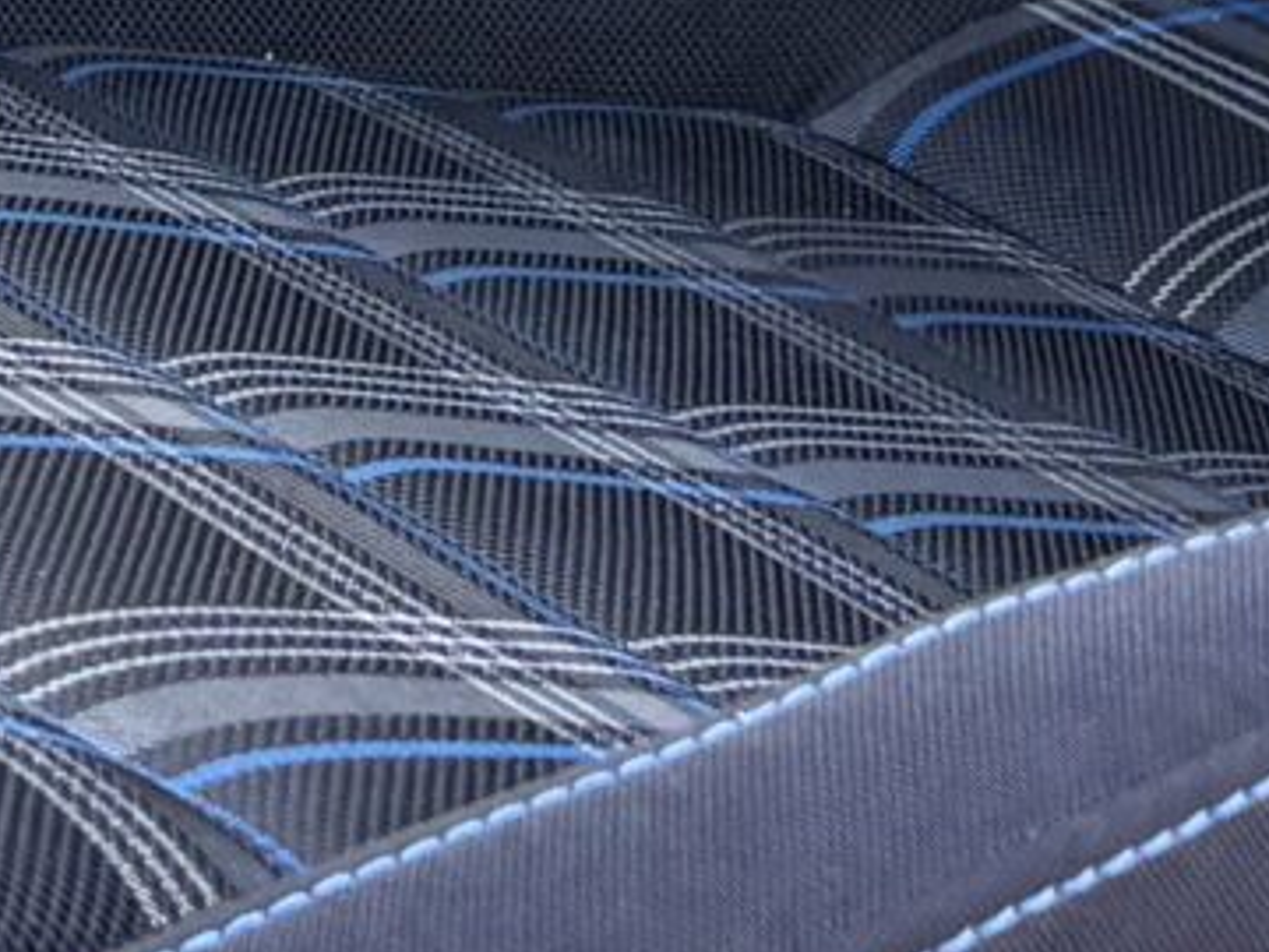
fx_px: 6782
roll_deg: +2.3
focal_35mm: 185
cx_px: -497
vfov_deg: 7.2
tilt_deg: -4.5
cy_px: -1886
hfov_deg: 10.4
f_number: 1.6
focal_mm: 5.96
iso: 125
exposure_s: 1/151
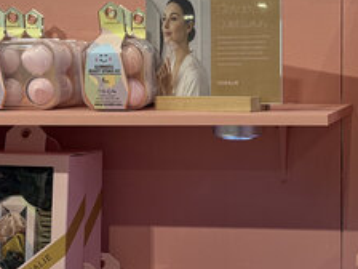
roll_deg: +0.0
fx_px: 962
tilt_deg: -1.6
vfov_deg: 15.9
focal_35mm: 93
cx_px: 275
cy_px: 98
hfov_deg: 20.9
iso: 125
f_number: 1.6
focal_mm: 5.96
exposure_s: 1/160
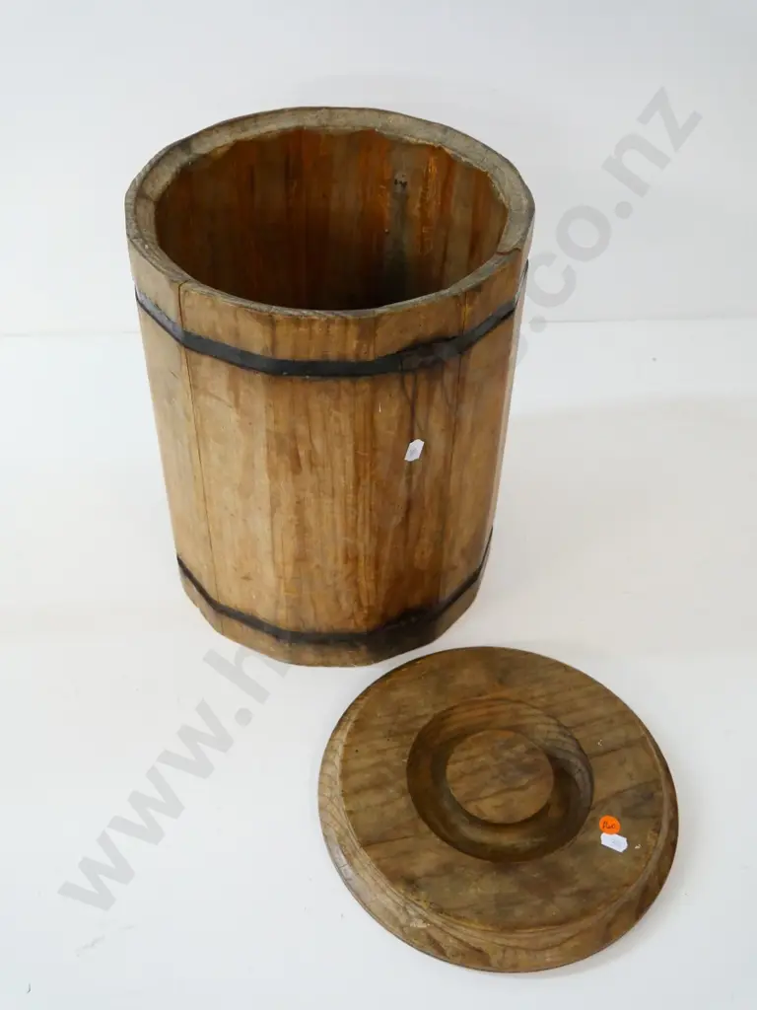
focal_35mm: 34
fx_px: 991
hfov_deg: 41.8
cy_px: 505
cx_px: 378
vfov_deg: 54.0
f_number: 4.9
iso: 3200
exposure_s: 1/100
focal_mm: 17
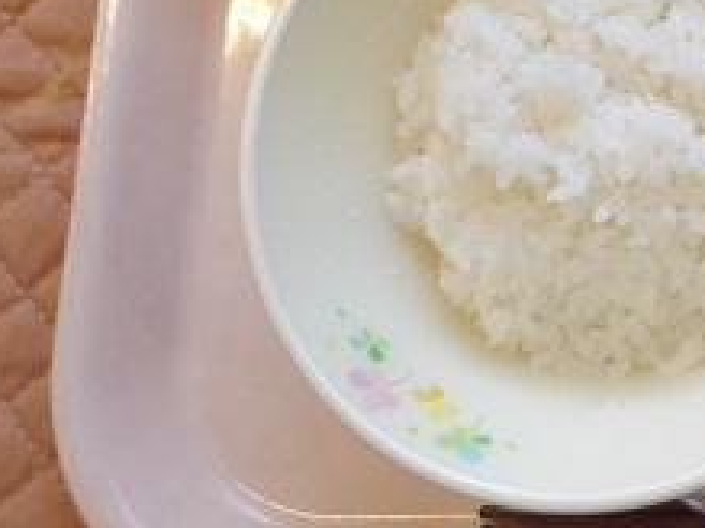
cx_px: 959
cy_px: -87
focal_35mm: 79
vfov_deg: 17.8
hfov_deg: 21.8
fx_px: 1608
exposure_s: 1/60
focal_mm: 4.9
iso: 114
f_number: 3
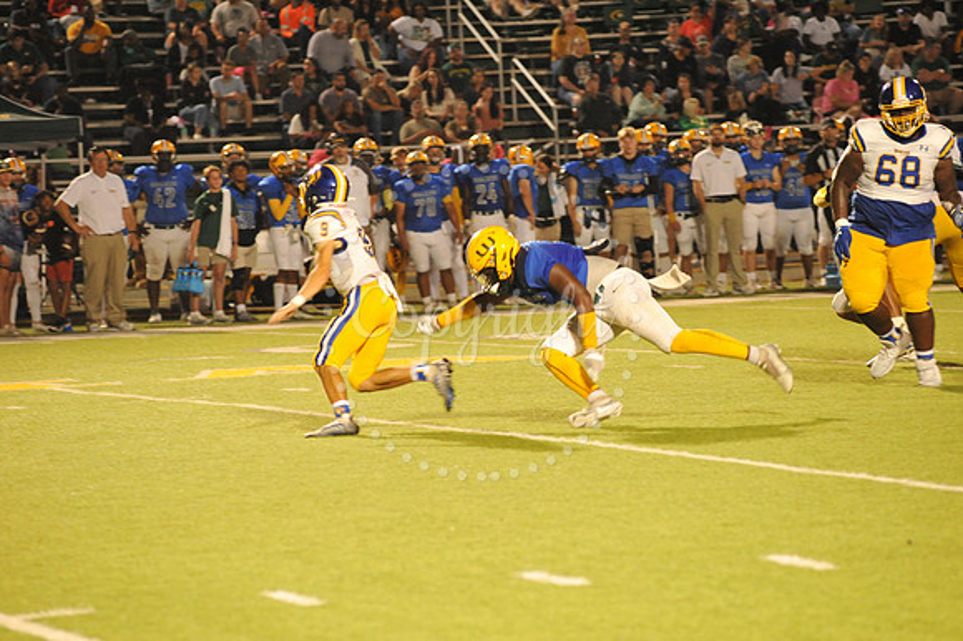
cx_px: 482
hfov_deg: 10.3
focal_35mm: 200
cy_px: 320
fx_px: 5347
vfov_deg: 6.9
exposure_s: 1/200
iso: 5000
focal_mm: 200
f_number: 4.5
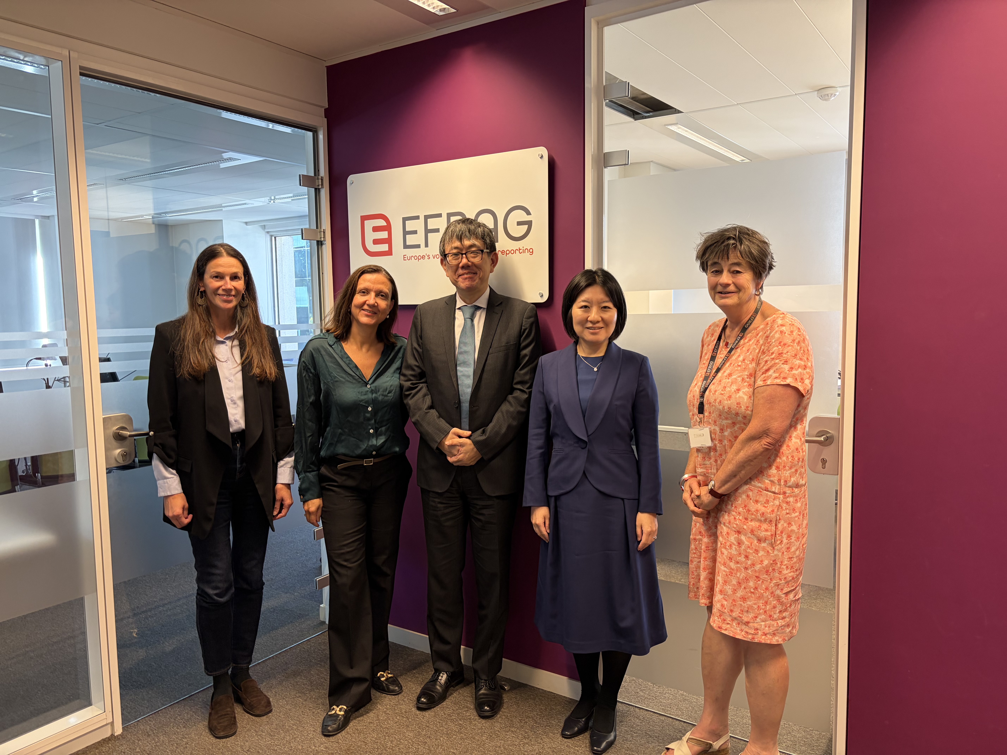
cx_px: 504
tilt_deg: -4.5
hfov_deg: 67.3
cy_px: 378
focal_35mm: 26
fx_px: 756
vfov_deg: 53.1
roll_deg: +1.2
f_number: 1.6
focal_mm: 5.96
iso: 125
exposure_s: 1/50
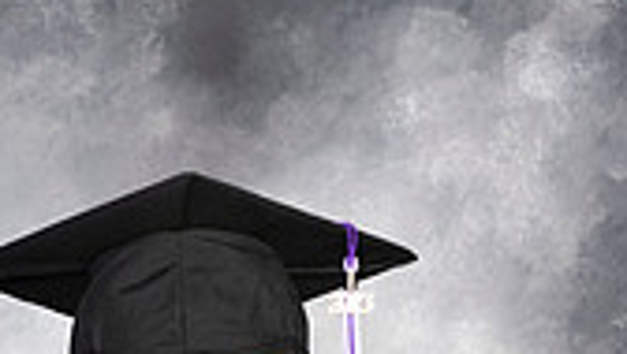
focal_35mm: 238
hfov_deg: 9.0
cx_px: 246
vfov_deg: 5.0
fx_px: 3962
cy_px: 790
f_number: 8
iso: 250
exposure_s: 1/125
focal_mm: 85
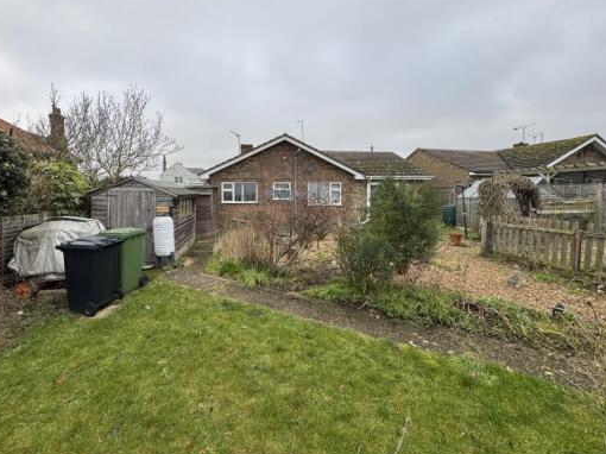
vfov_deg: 77.9
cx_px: 274
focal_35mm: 16
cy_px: 207
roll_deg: +0.3
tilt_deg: -3.0
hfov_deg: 94.2
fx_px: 280
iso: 40
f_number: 2.2
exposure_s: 1/99
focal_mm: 2.22
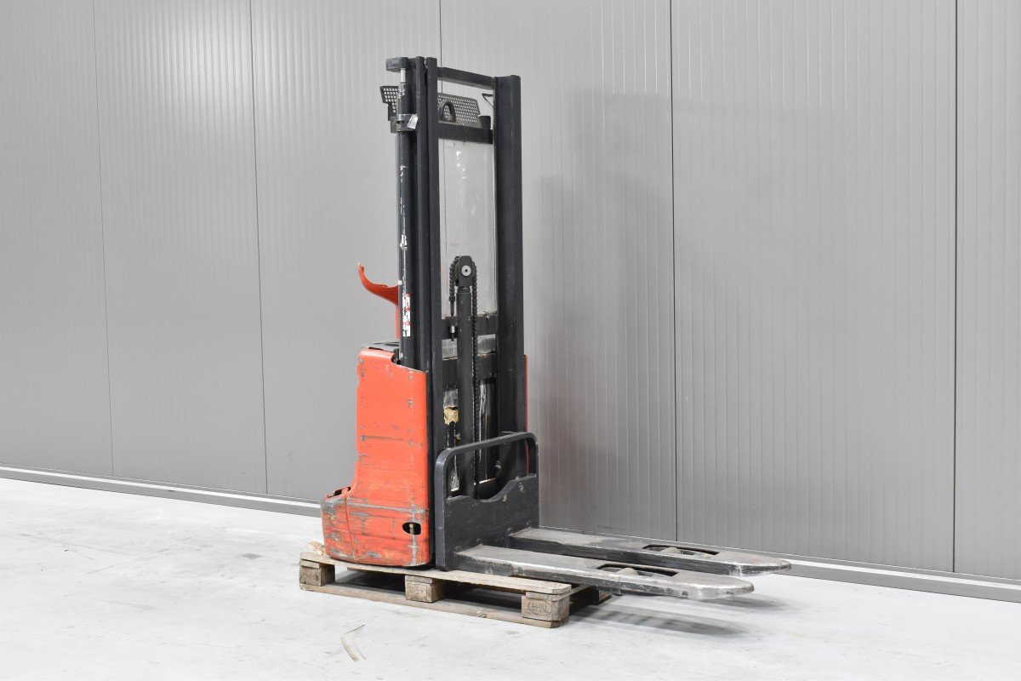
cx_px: 510
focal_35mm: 46
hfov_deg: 42.3
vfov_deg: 28.9
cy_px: 340
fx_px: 1319
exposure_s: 1/20
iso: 2000
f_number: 7.1
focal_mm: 31
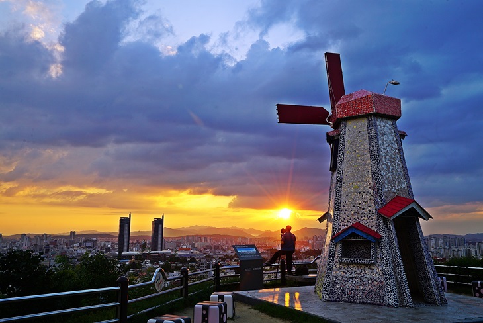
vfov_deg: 45.0
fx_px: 389
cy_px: 162
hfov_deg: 63.6
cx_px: 242
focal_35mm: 29
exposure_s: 1/25
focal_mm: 29
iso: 200
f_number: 16
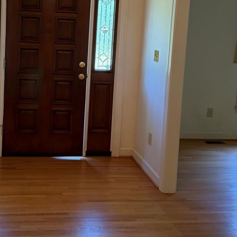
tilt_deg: -6.3
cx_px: 68
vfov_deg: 31.8
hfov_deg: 31.8
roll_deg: -4.1
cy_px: 67
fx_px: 411
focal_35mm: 53
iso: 200
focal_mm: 6.76
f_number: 1.78
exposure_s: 1/60
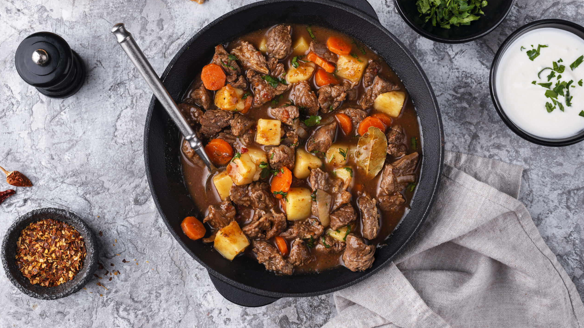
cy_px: 144
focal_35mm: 53
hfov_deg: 39.2
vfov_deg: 22.6
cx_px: 293
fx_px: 821
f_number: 9
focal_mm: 50
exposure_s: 1/100
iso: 100
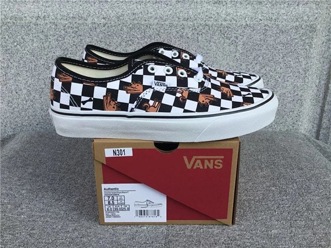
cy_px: 124
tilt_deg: -20.0
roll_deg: -0.2
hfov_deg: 58.4
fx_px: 296
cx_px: 166
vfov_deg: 45.4
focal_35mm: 31
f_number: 2.4
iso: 25
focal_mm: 3.3
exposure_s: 1/342
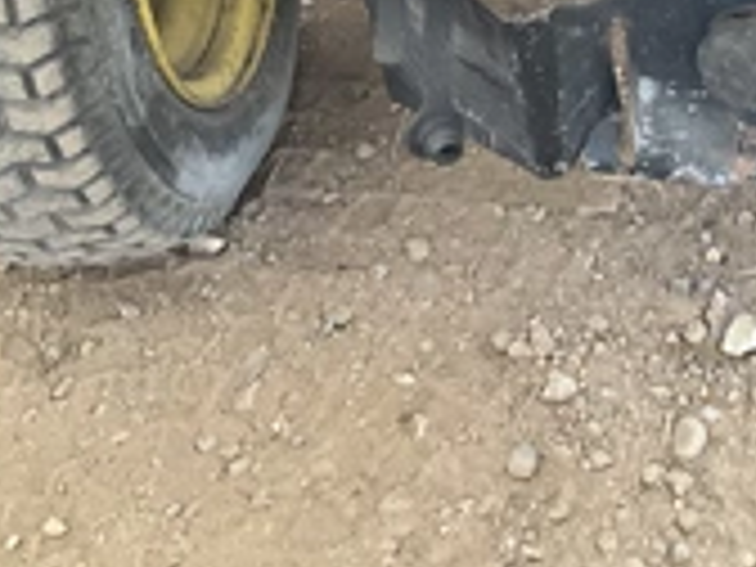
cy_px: 18
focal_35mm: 69
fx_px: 1507
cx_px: 652
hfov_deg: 27.3
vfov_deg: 20.7
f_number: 1.8
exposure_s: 1/60
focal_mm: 3
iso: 100
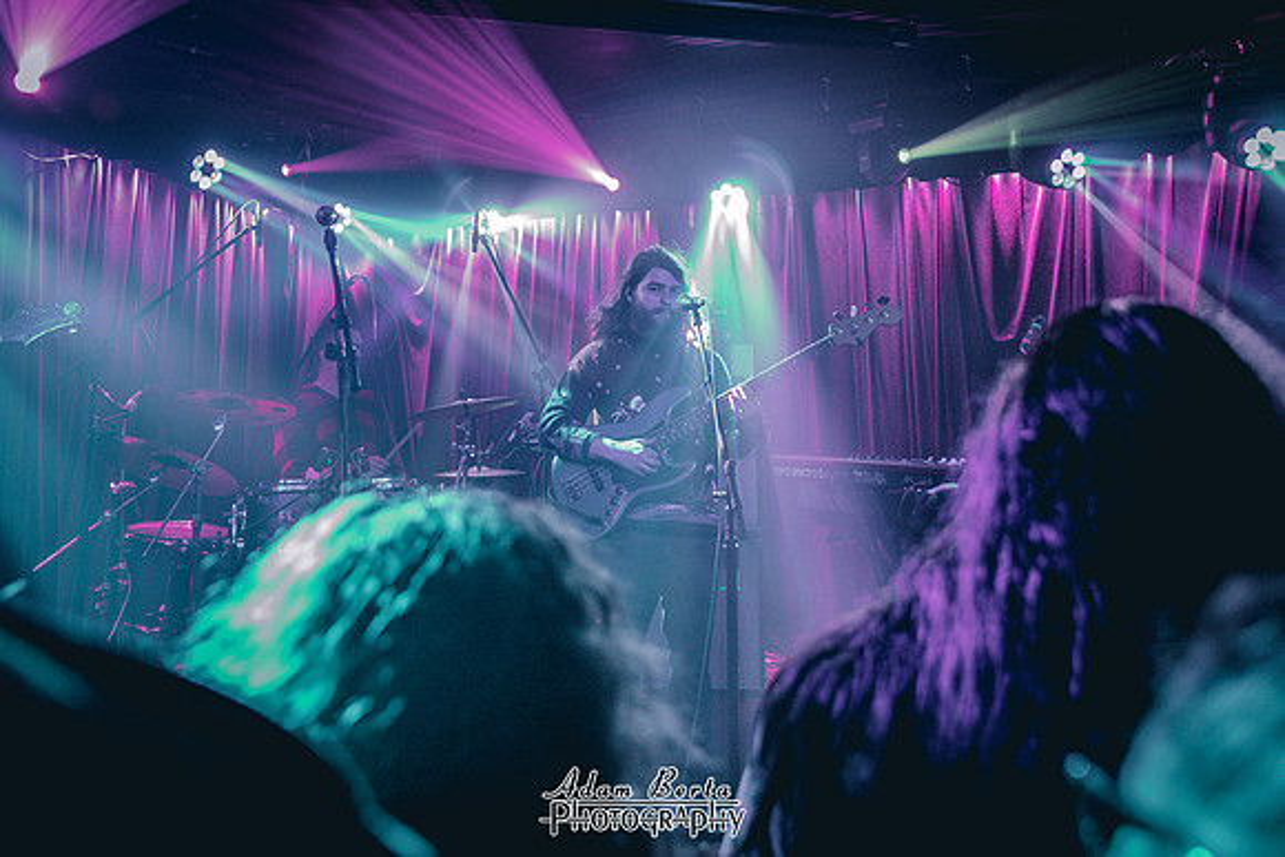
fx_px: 1155
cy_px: 279
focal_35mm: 32
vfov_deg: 40.2
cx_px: 642
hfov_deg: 58.2
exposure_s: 1/160
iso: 3200
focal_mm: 24
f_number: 2.8
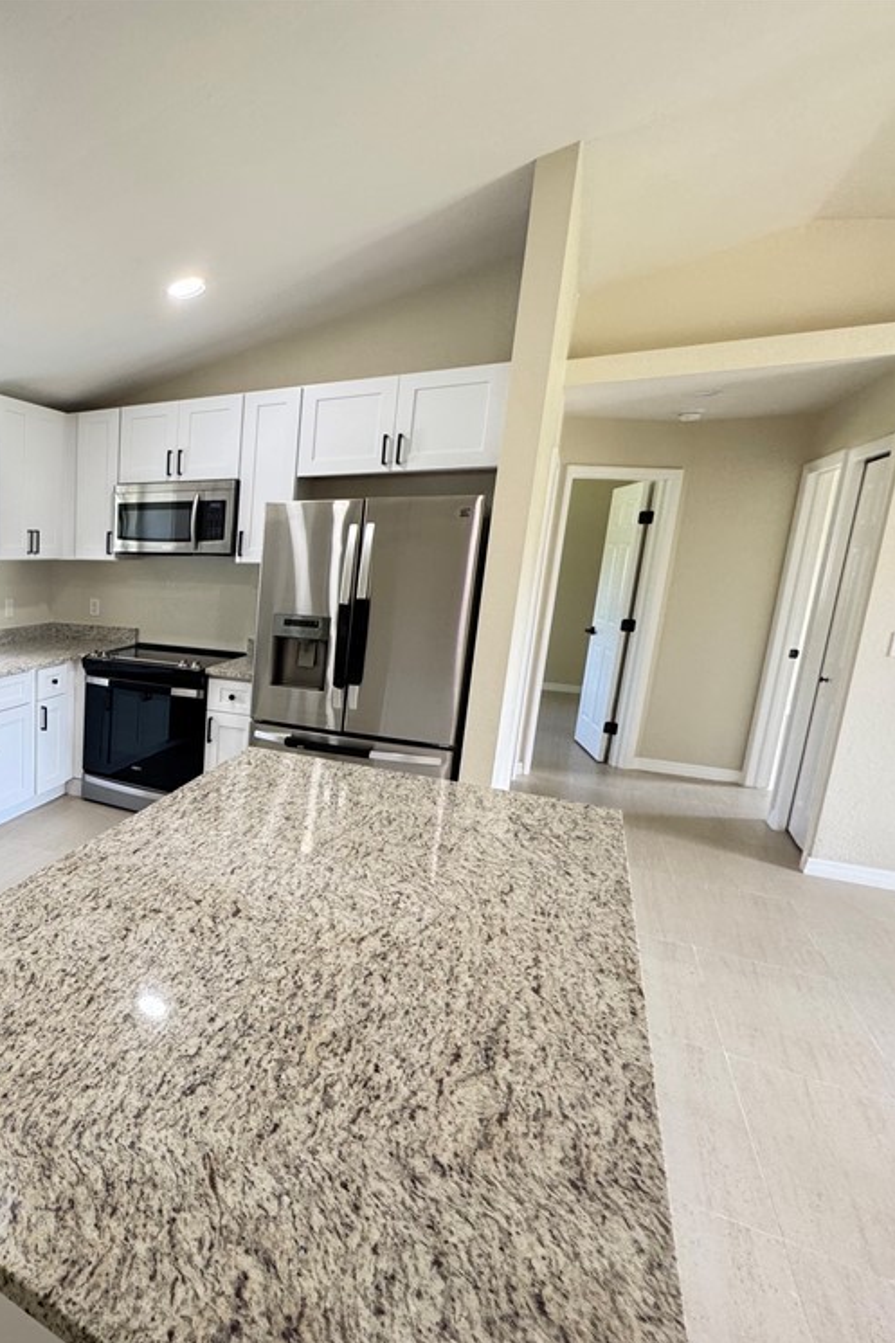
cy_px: 688
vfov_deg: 84.0
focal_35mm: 20
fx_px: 746
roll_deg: -0.5
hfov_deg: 51.0
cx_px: 18
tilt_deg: -12.0
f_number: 2.2
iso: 200
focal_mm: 2.22
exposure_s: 1/60
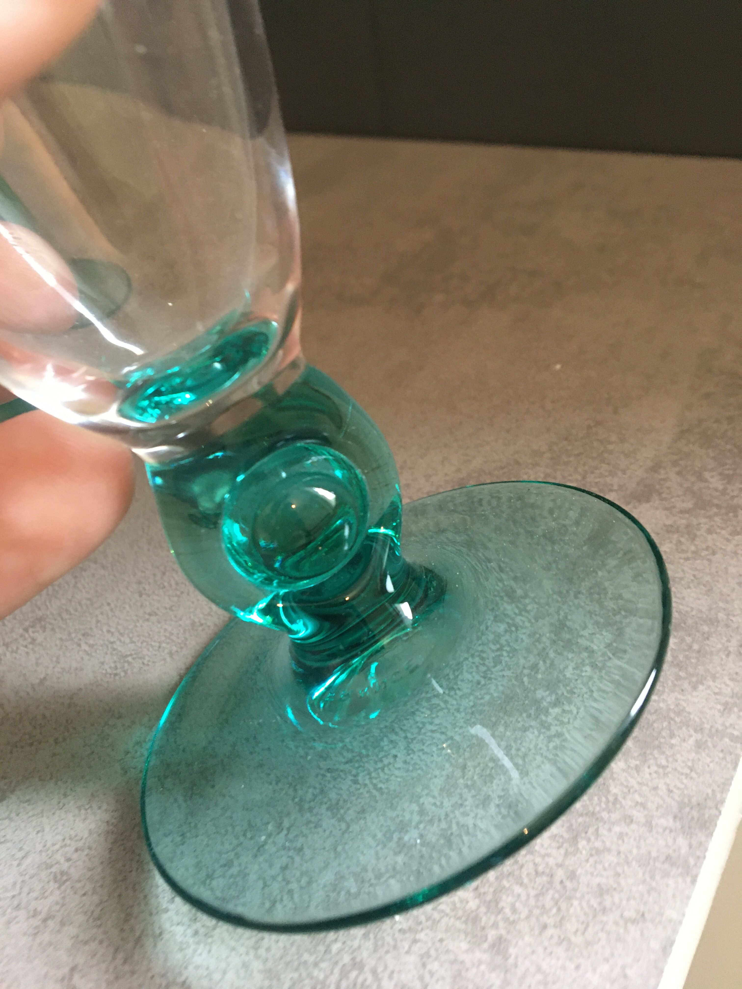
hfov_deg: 48.2
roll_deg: +10.5
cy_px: 494
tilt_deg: -38.9
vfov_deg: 61.7
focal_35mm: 29
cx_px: 371
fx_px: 829
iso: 200
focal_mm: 4.15
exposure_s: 1/33
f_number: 2.2
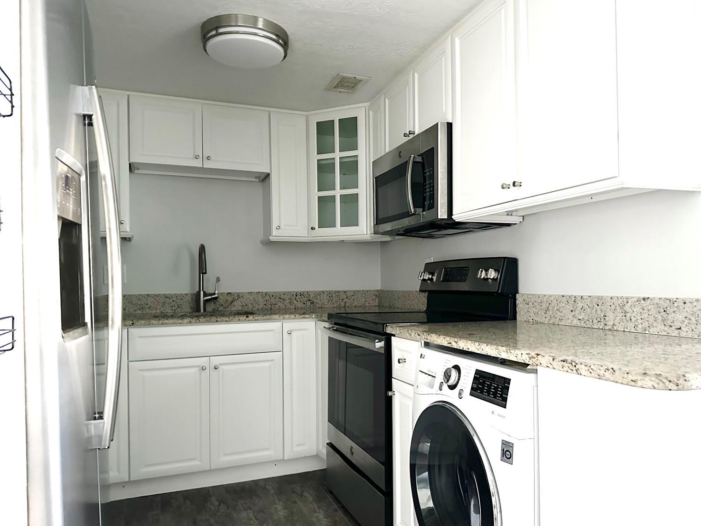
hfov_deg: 67.2
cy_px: 280
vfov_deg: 53.0
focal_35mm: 26
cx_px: 378
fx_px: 527
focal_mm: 6.86
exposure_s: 1/25
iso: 2000
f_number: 1.78
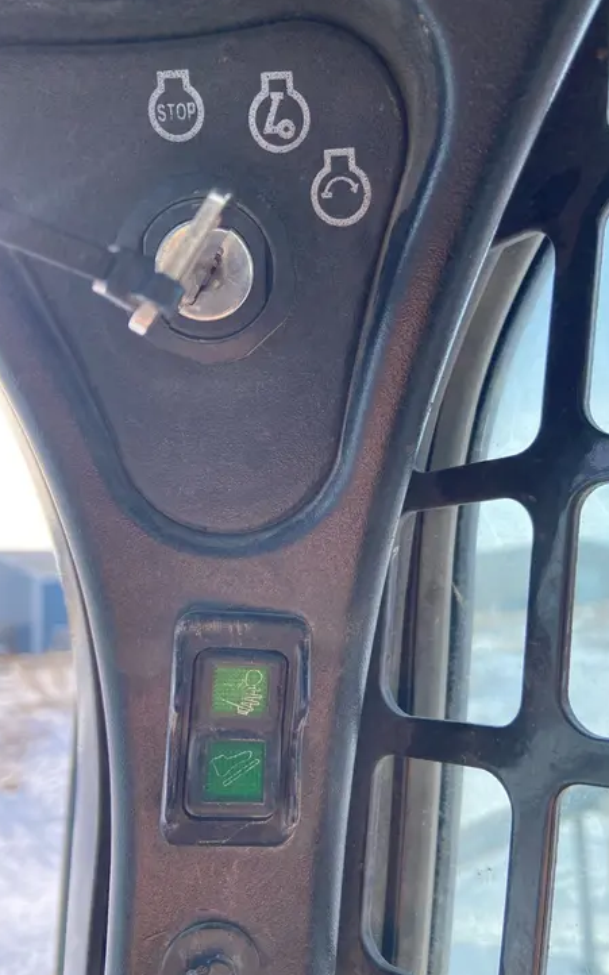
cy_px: 483
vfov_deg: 66.5
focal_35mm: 28
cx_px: 297
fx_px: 744
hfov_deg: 44.5
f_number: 1.8
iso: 32
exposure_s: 1/582
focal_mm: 4.25
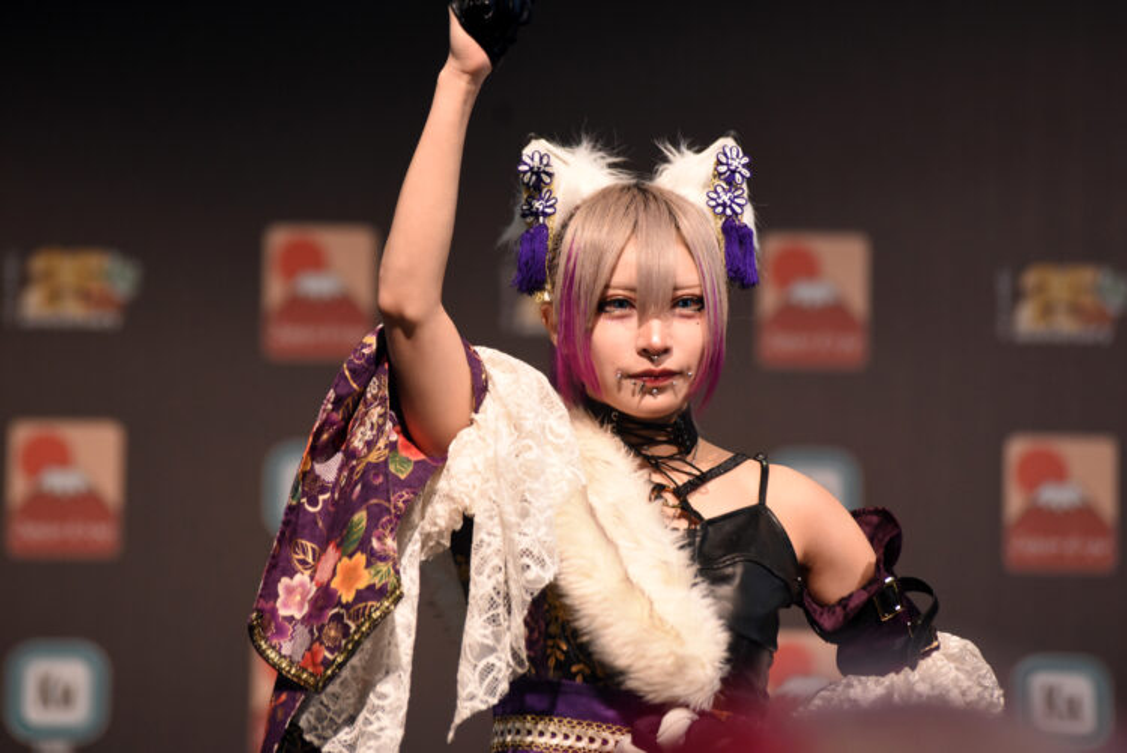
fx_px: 6264
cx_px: 564
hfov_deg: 10.3
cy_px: 376
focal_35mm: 200
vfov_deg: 6.9
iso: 3200
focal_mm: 200
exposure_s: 1/640
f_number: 4
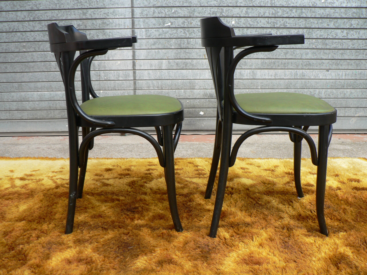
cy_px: 138
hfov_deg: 51.4
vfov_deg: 39.7
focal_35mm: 36
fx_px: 382
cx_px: 184
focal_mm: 6
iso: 80
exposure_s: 1/60
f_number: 2.8
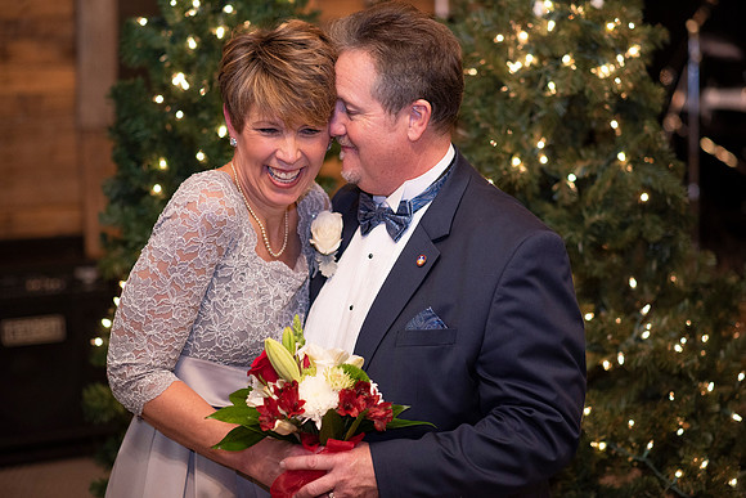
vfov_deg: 16.1
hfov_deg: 23.9
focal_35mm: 85
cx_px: 373
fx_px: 1762
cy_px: 249
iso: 1000
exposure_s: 1/200
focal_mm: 85
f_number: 2.2
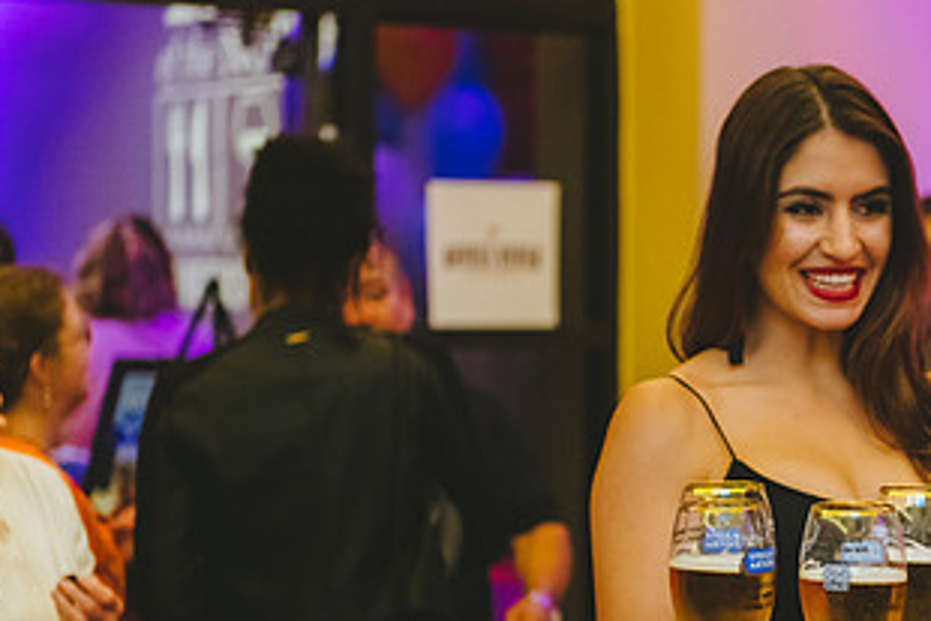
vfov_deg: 10.5
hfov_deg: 15.5
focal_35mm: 131
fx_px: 3389
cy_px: 488
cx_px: 829
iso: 2000
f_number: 2.8
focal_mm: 70
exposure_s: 1/200
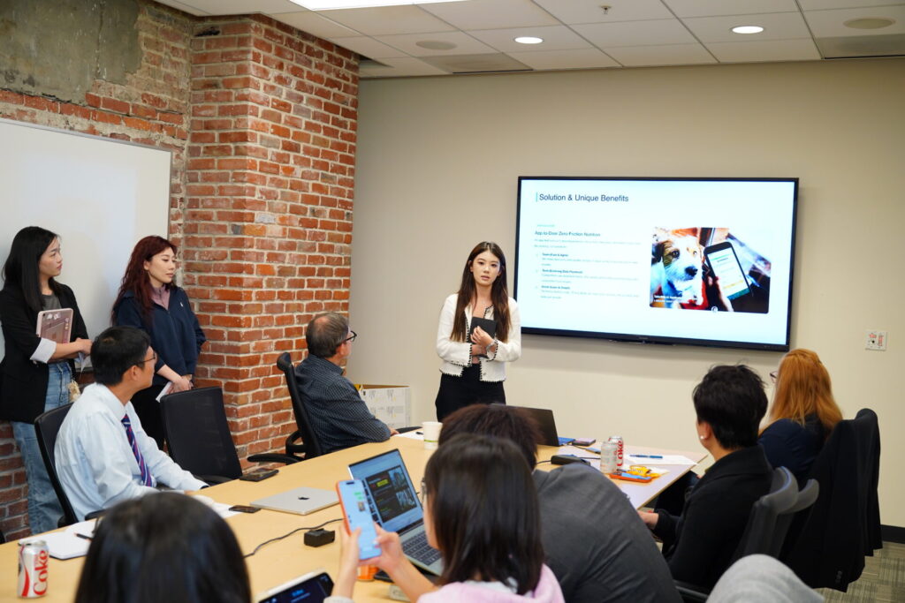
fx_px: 1006
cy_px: 302
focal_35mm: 40
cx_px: 452
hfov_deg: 48.5
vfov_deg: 33.4
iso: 800
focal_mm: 40
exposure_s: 1/40
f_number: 4.5
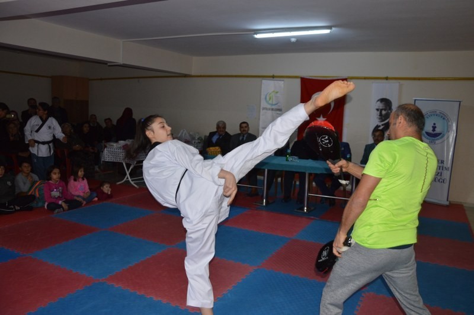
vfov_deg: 47.9
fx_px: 355
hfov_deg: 67.4
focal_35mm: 27
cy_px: 158
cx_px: 237
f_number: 3.5
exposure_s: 1/60
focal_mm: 18
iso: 560
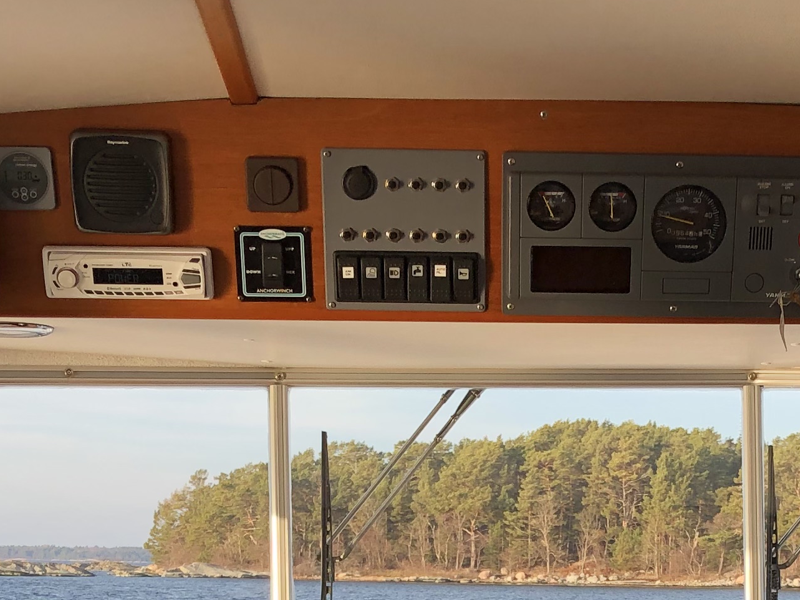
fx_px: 2034
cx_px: 586
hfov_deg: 22.1
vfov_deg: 15.8
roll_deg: -0.2
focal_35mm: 88
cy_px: 817
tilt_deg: -6.8
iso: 20
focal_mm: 4
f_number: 1.8
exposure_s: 1/440
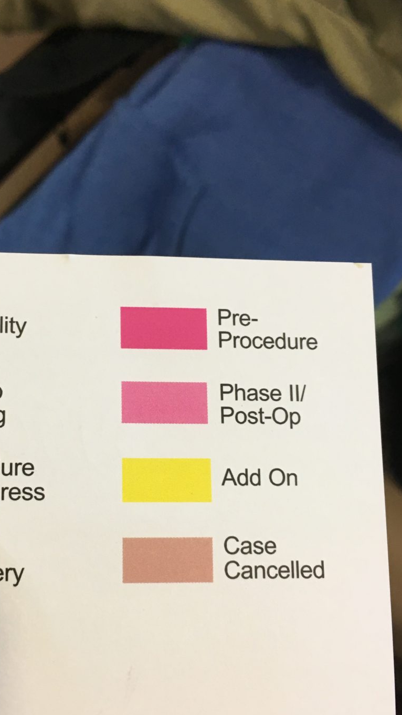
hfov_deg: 30.0
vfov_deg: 51.4
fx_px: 739
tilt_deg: -71.9
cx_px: 105
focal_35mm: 39
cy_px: 410
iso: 100
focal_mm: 4.15
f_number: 2.2
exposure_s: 1/30
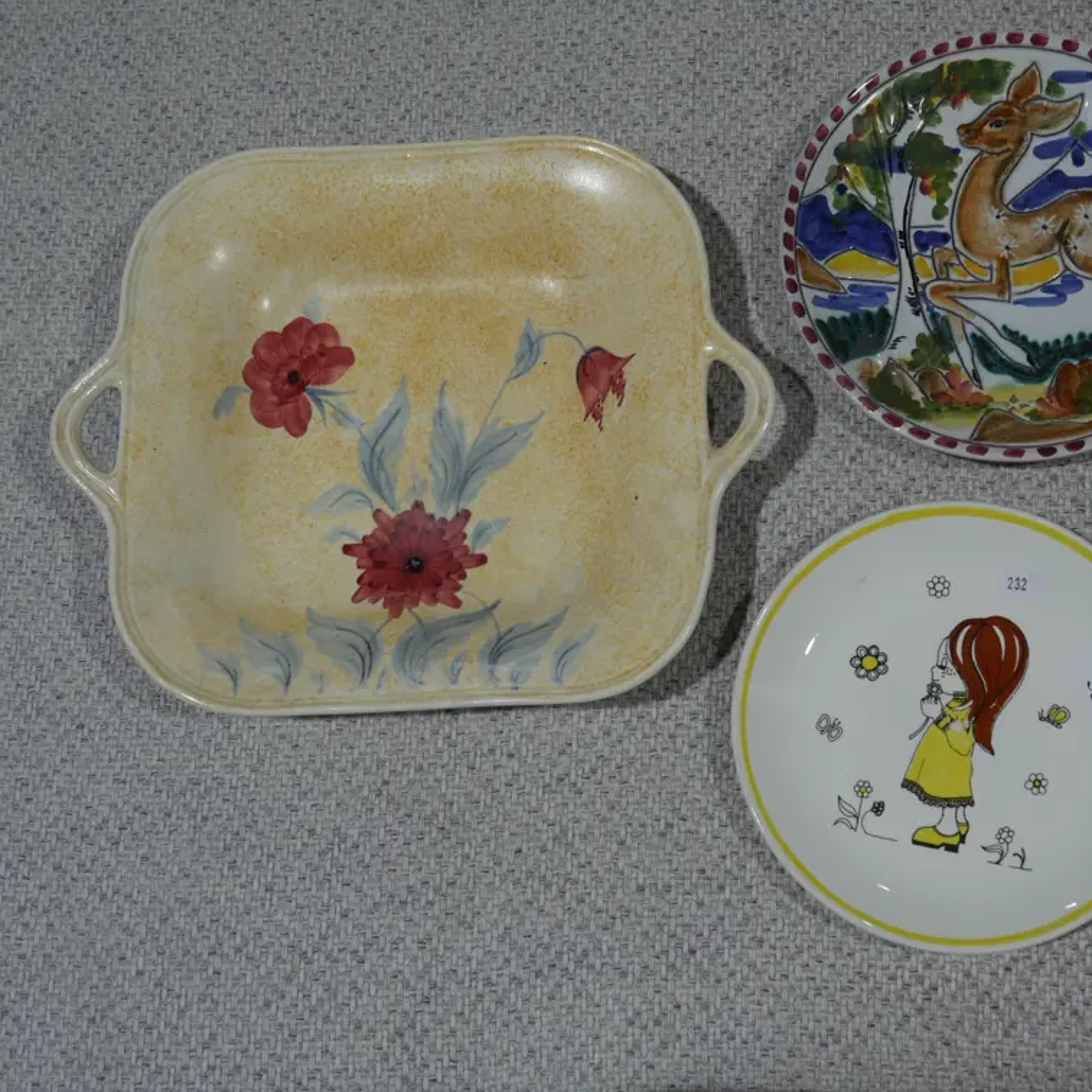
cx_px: 638
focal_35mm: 55
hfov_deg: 31.0
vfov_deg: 31.1
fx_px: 1963
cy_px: 545
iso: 200
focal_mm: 23
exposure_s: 1/125
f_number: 5.1
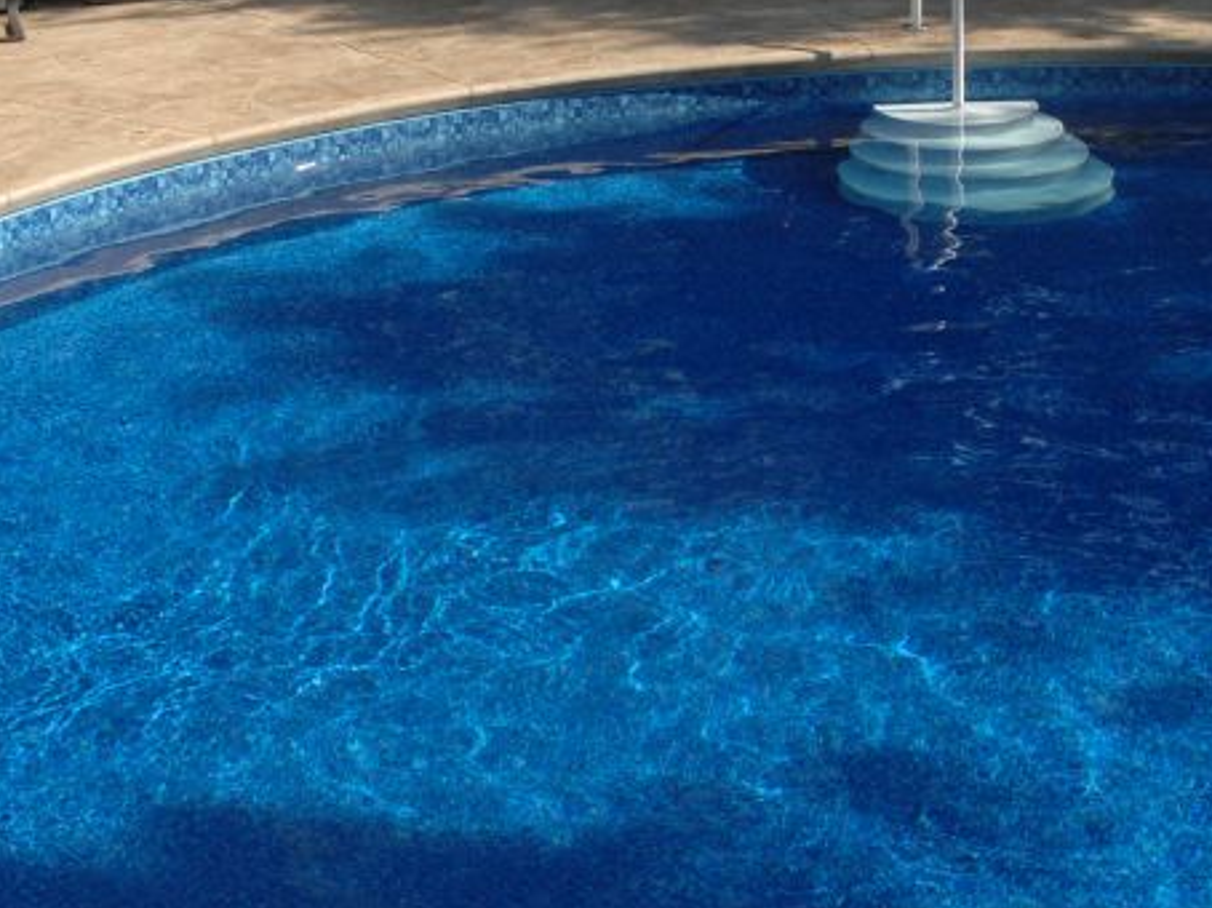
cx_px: 641
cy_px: 235
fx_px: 2800
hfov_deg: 24.4
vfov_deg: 18.3
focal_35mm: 80
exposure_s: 1/160
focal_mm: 28
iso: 100
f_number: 6
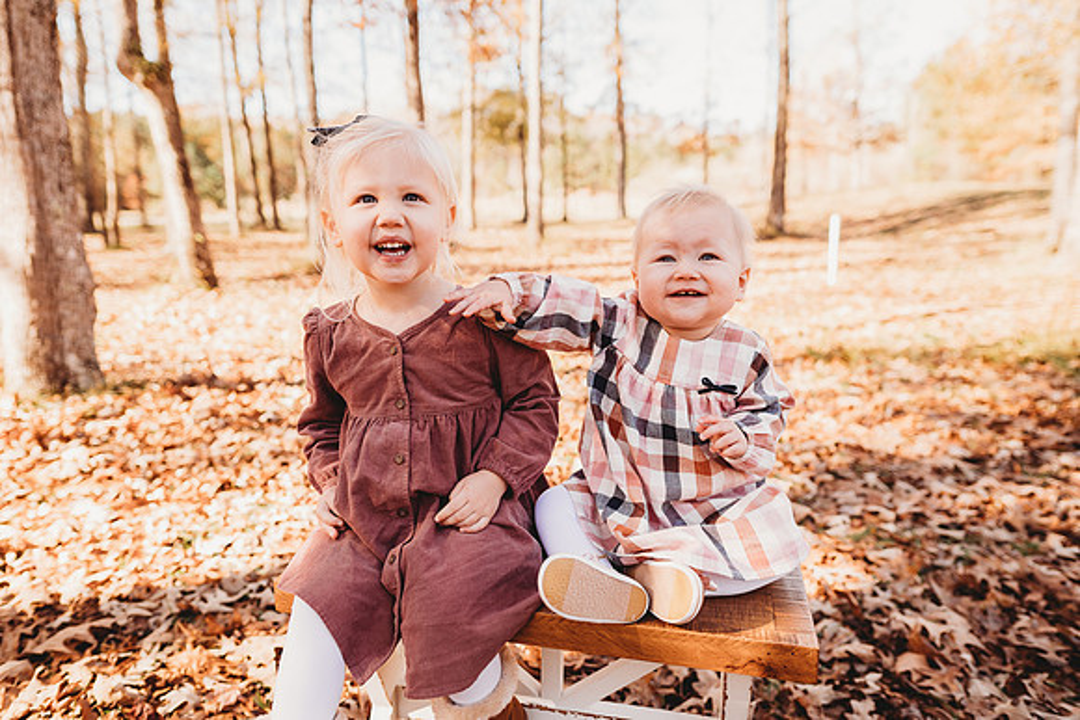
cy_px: 360
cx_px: 540
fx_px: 720
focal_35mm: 24
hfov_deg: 73.7
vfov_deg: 53.2
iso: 100
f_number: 2.8
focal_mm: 24
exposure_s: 1/200
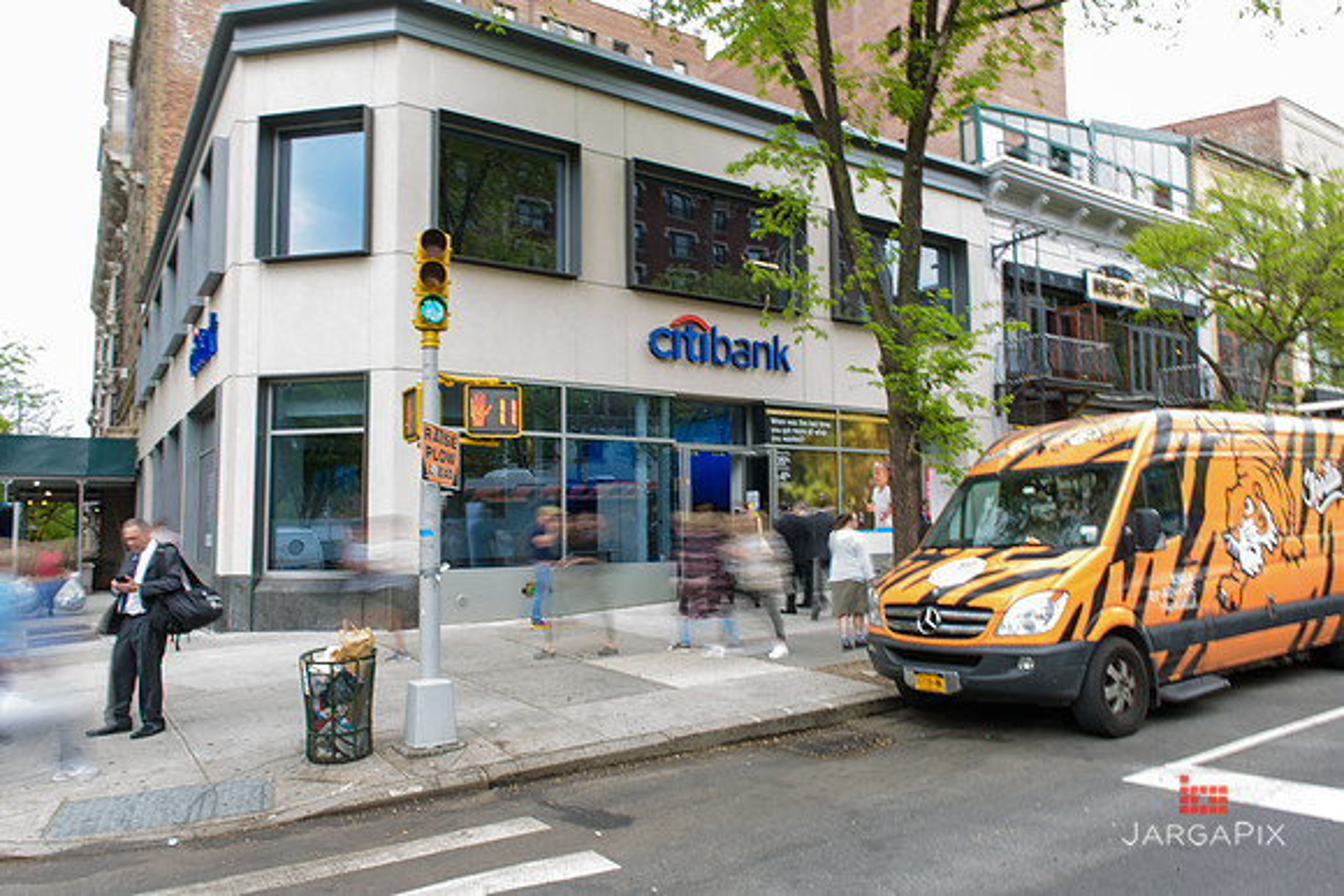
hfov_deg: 73.7
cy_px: 448
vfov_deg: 53.2
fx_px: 896
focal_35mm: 24
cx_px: 672
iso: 64
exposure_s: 1/2
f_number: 22
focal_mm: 24
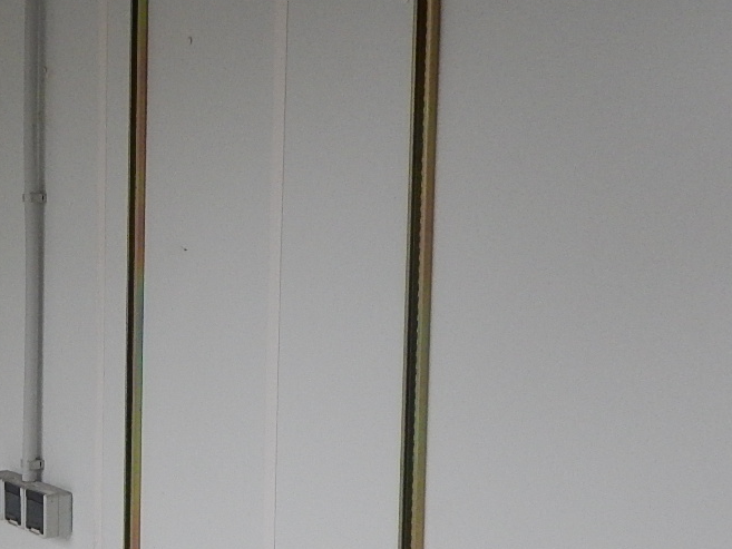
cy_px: 295
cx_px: 127
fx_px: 1184
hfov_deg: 33.2
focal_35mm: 56
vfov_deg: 26.1
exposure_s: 1/125
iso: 400
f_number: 3
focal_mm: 4
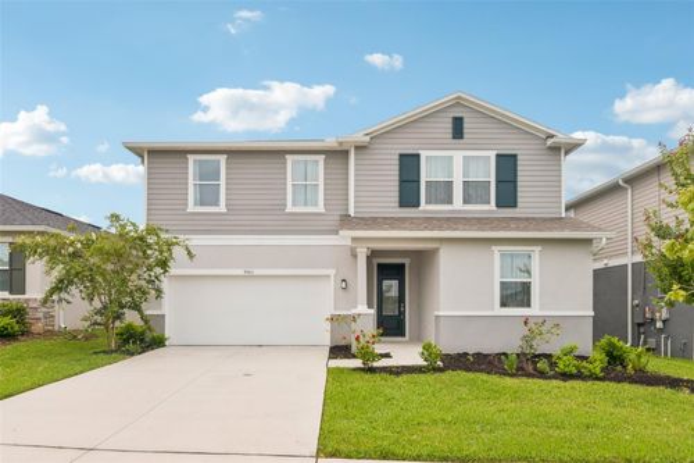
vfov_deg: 61.9
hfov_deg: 84.0
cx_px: 347
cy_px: 232
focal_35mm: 20
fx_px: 385
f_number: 8
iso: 400
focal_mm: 20
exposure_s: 1/2000
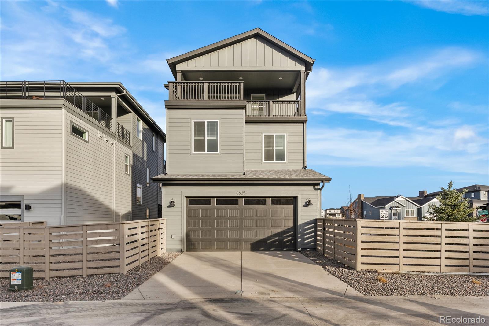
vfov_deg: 67.4
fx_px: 244
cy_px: 163
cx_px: 244
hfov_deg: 90.0
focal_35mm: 18
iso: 100
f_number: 8
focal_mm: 18
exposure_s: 1/200
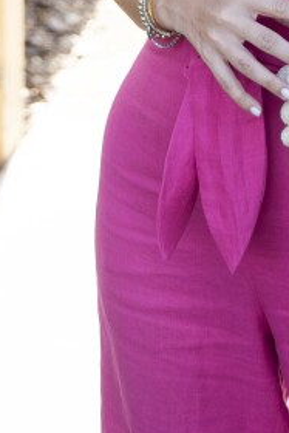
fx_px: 2273
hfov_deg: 7.1
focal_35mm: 189
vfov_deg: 10.2
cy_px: -393
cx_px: 487
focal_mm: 46
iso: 100
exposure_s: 1/200
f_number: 3.2
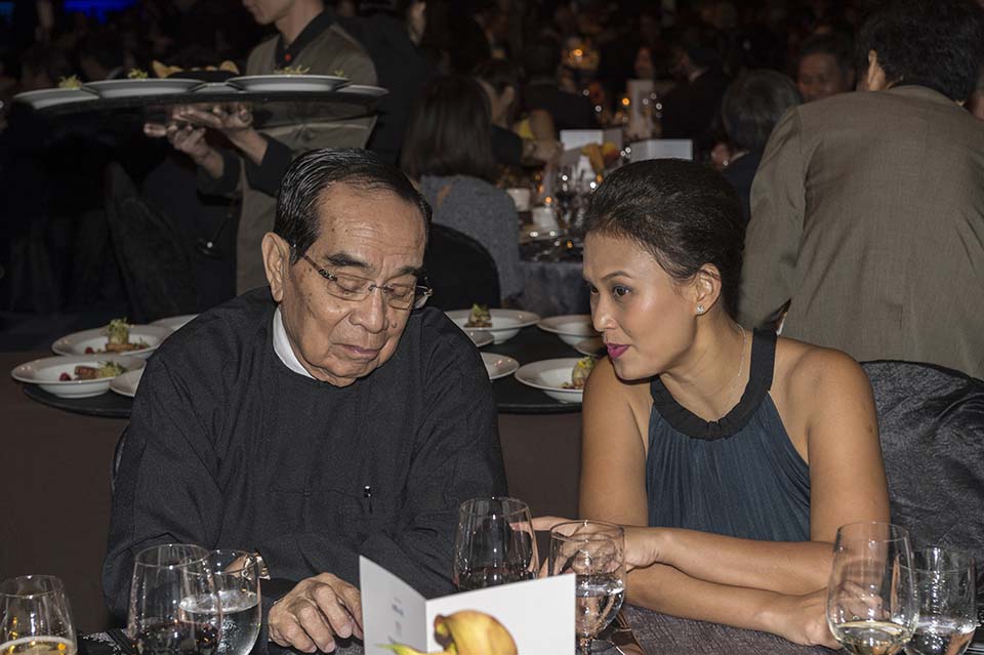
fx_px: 1912
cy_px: 328
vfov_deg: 19.4
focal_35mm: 70
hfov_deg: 28.9
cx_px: 492
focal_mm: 70
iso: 400
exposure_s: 1/60
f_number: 8
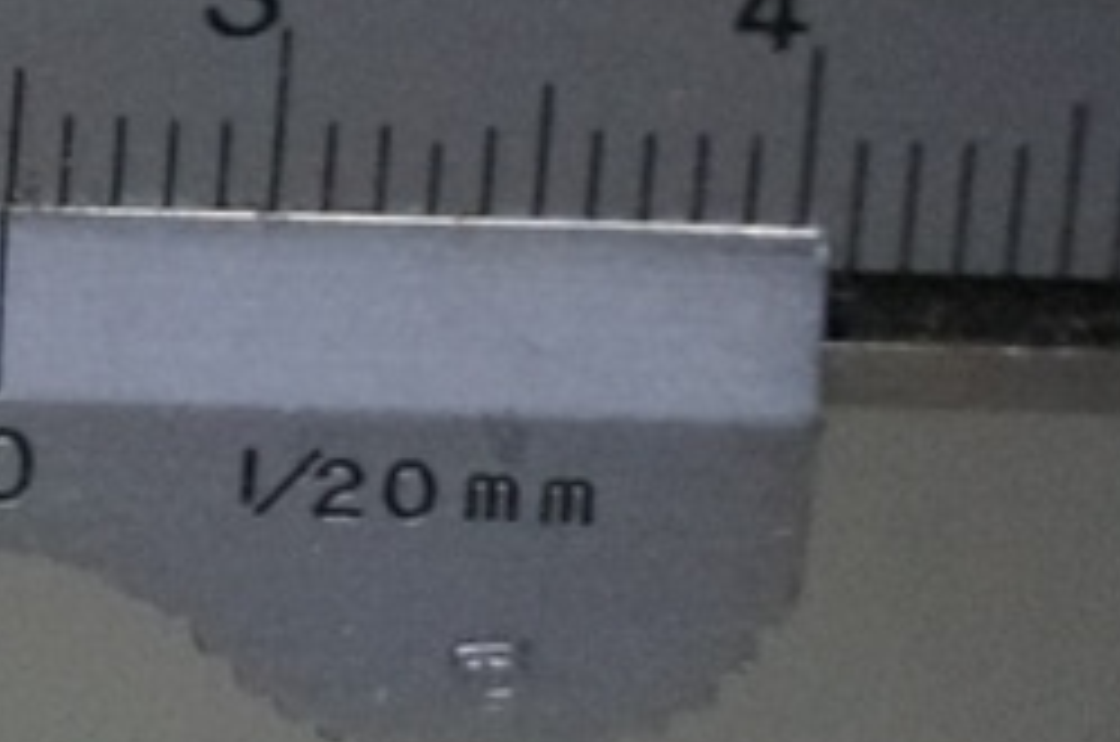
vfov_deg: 3.9
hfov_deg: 5.8
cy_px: 585
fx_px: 10775
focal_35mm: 347
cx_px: -1439
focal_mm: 48
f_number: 5.6
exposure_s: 1/160
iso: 3200
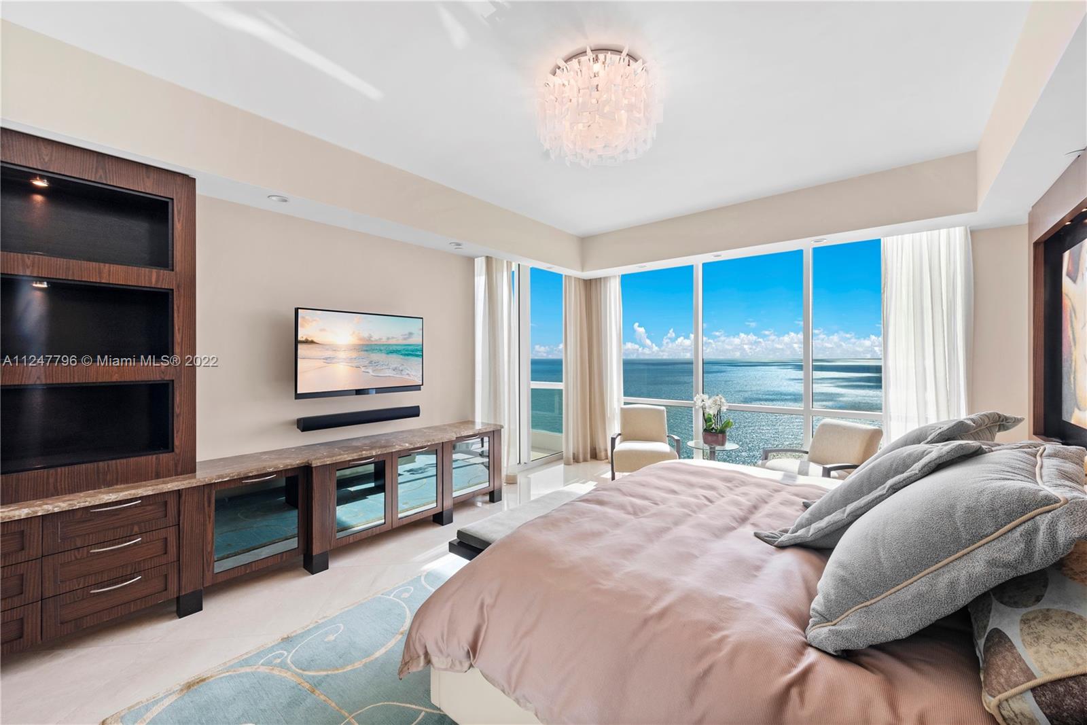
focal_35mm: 14
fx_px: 423
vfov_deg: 81.2
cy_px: 362
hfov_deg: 104.2
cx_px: 544
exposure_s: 1/60
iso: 400
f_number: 8
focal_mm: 14
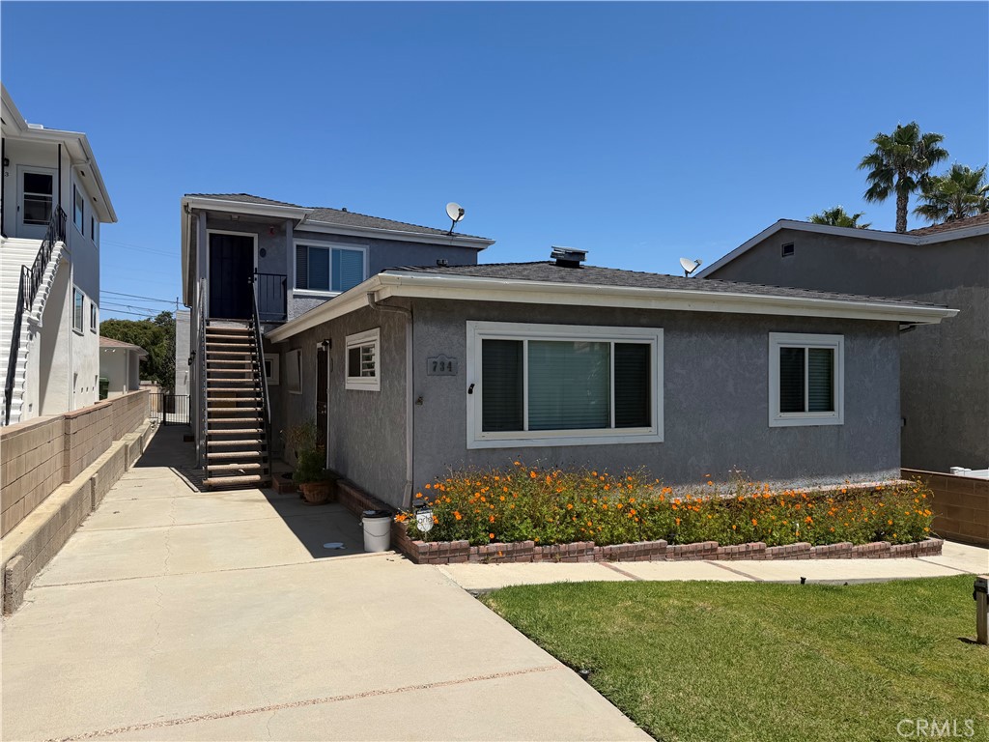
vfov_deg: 56.8
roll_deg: +0.5
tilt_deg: +0.0
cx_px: 494
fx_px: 686
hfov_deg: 71.6
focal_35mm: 24
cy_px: 371
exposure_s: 1/6173
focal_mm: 6.76
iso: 80
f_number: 1.78
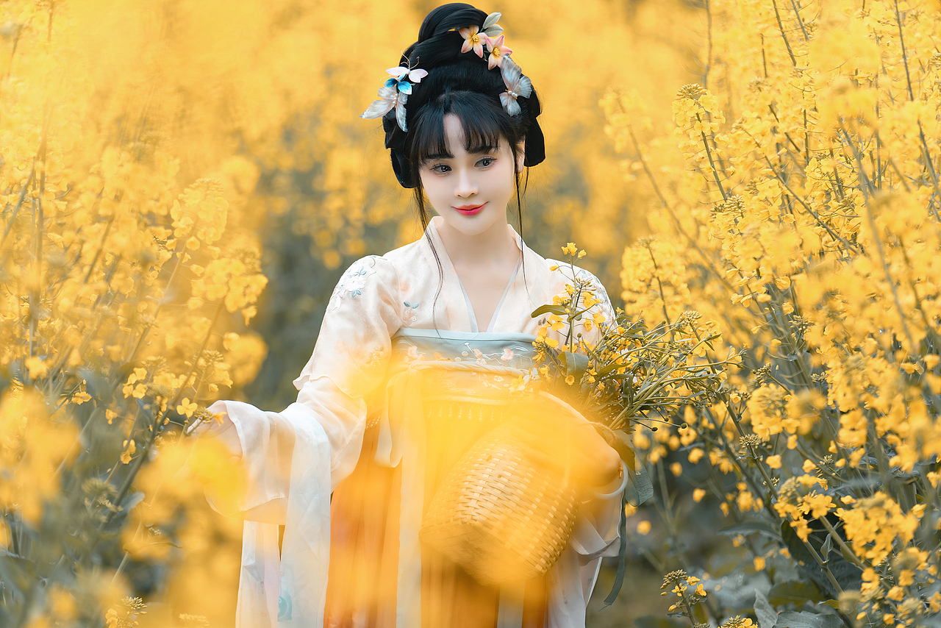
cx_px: 470
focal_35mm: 145
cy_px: 314
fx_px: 3791
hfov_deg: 14.2
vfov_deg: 9.5
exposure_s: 1/320
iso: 400
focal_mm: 145
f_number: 2.8
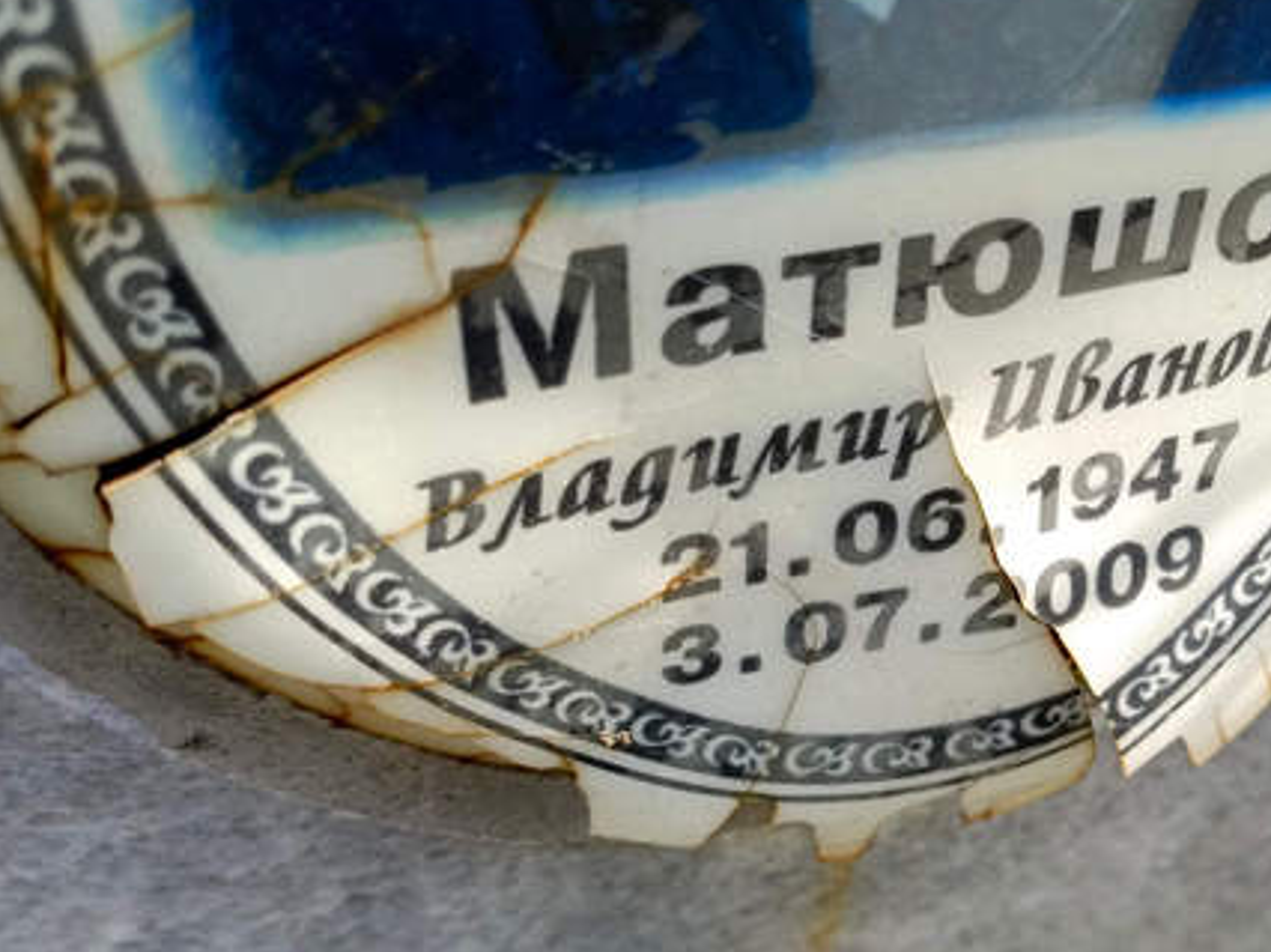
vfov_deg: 30.5
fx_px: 1725
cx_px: 997
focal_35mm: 47
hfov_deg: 39.1
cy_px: 683
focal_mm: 4.76
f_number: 1.69
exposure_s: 1/166
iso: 106
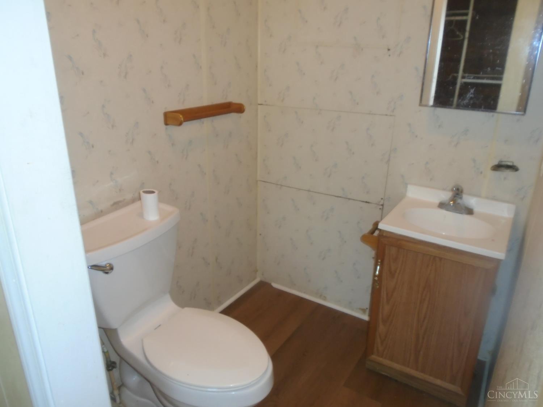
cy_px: 204
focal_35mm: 26
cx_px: 272
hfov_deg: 67.3
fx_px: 408
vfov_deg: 53.1
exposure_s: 1/30
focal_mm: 4.6
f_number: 3.2
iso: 200
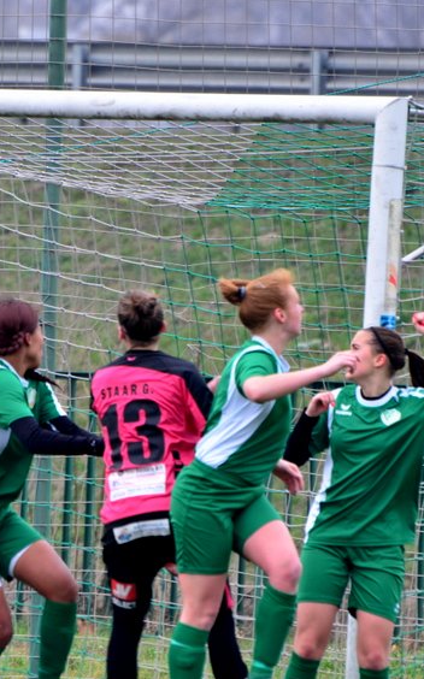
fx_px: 15028
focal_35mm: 812
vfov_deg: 2.6
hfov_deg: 1.6
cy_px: 379
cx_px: 140
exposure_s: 1/400
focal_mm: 300
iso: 400
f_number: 5.6
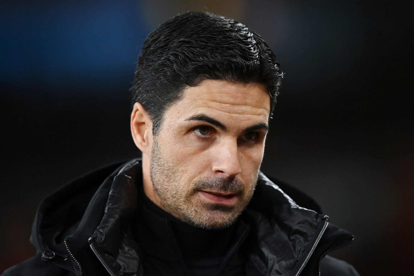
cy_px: 144
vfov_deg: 3.1
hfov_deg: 4.6
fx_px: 5118
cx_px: 205
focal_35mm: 445
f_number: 2.8
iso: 2500
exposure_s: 1/2000
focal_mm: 400
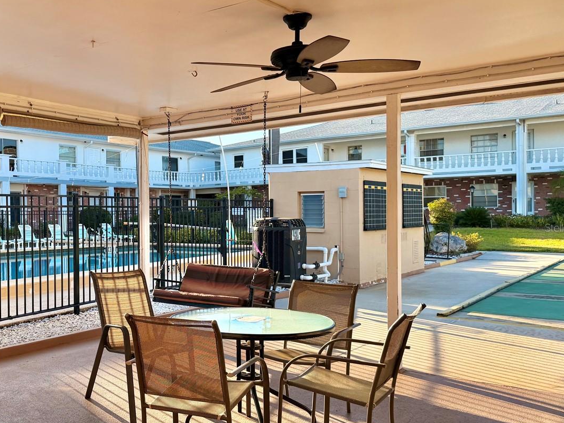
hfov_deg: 50.1
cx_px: 172
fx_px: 586
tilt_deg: -0.5
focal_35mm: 36
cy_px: 227
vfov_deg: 39.6
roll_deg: +1.0
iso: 100
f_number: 1.78
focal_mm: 6.76
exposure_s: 1/1618
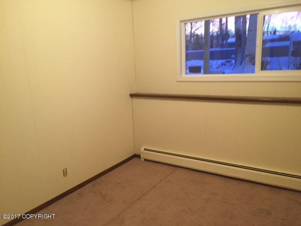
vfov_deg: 48.2
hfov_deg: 61.7
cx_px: 150
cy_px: 113
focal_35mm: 29
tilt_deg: -12.3
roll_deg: +2.7
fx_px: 252
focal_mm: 4.15
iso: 125
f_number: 2.2
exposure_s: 1/30
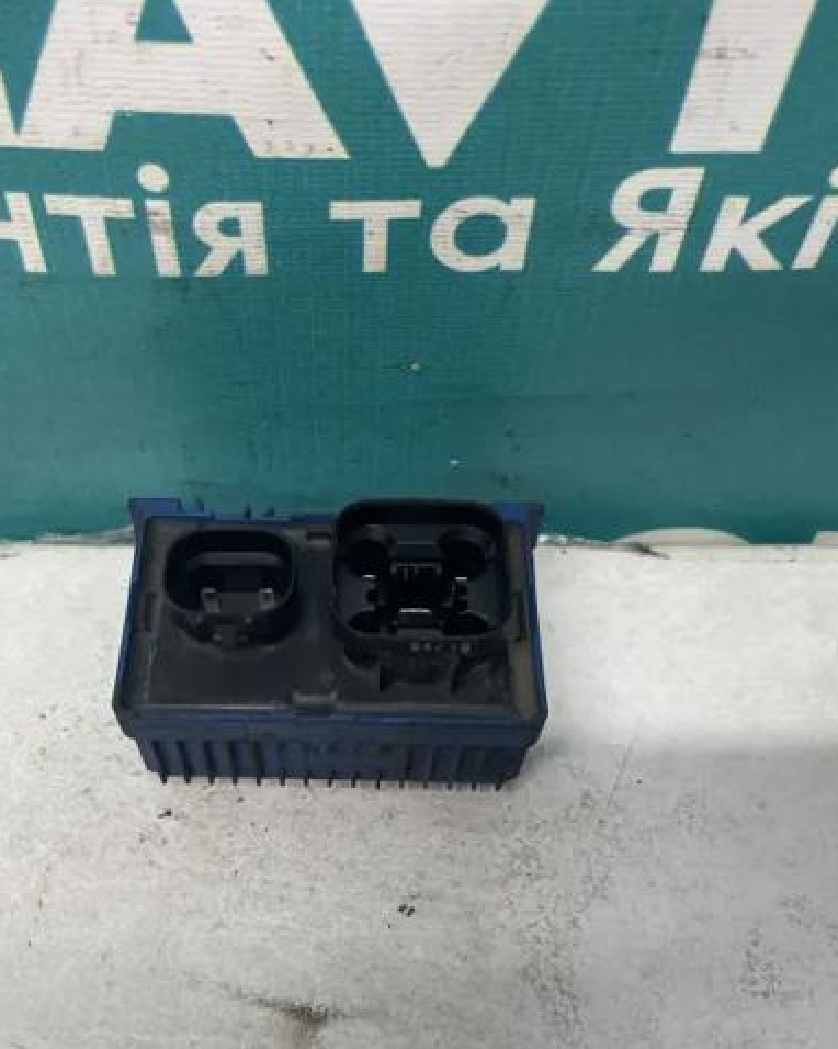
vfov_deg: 52.9
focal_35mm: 34
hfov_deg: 43.1
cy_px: 524
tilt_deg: -56.9
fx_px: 1055
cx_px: 327
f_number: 1.6
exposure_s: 1/100
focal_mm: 4.2
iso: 125
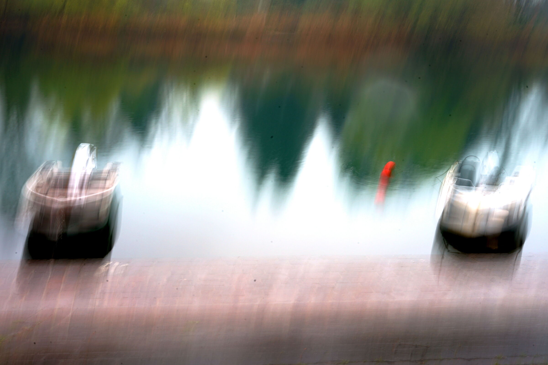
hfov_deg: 39.6
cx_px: 274
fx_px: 761
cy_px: 182
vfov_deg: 27.0
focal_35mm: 50
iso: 100
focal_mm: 50
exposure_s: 1/2
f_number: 22
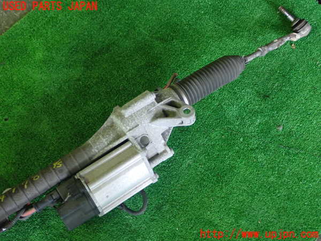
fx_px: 464
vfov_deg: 29.1
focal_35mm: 50
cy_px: 120
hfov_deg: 38.2
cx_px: 160
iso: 1000
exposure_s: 1/13
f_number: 3.2
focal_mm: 9.01
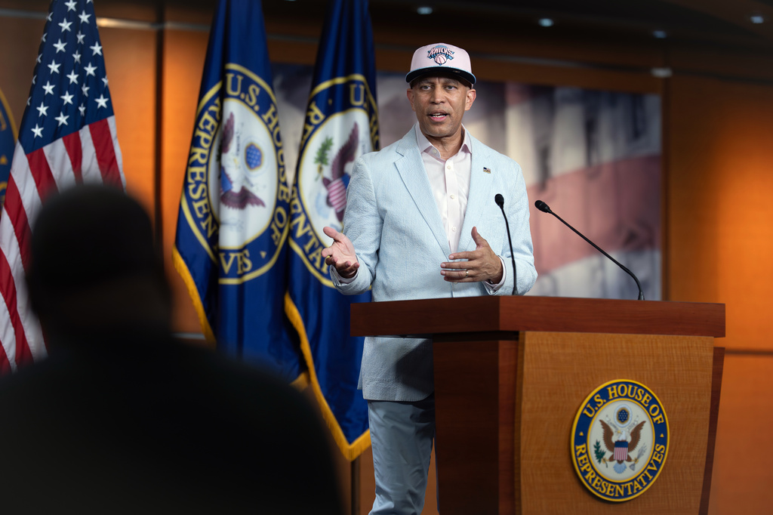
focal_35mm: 135
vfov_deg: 10.2
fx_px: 2898
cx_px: 386
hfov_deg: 15.2
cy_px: 258
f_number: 2.2
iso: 1250
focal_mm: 135
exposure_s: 1/500
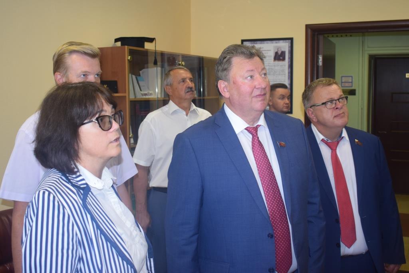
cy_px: 136
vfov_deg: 36.9
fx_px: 409
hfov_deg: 53.1
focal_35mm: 36
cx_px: 204
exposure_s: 1/80
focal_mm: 24
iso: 800
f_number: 4.5
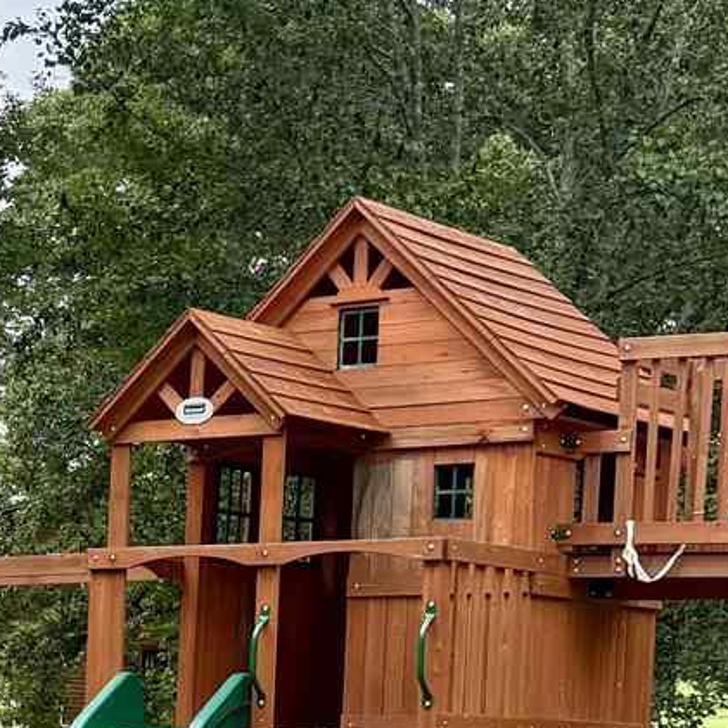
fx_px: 2760
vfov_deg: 14.7
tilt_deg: -1.8
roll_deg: -1.5
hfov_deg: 13.6
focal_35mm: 116
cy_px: 763
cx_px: -548
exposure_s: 1/1192
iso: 100
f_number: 1.78
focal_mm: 6.76
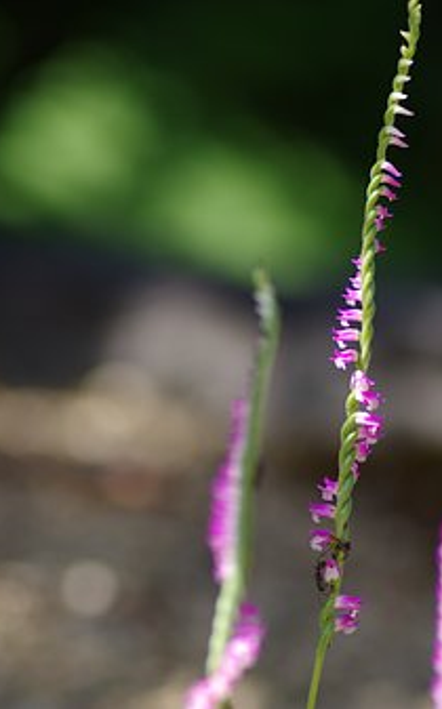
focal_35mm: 209
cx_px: 394
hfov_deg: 6.3
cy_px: 353
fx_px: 4037
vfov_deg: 10.0
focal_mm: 90
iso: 100
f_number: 3.2
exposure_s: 1/400
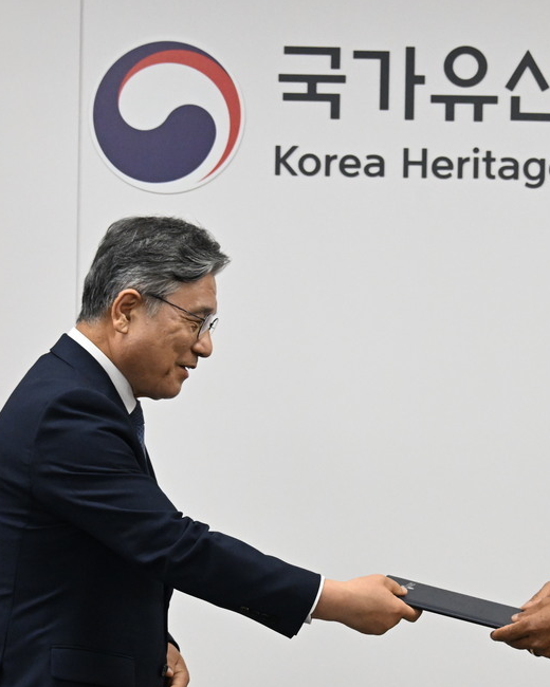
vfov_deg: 20.1
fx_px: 1933
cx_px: 372
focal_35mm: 95
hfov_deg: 16.2
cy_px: 415
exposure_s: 1/200
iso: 4000
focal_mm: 47
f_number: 6.3
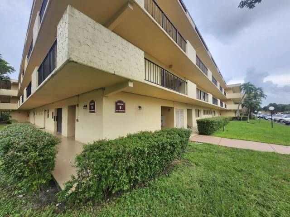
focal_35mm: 13
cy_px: 108
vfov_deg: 89.8
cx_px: 145
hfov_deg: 106.2
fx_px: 109
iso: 40
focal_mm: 1.74
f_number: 2.2
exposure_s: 1/428
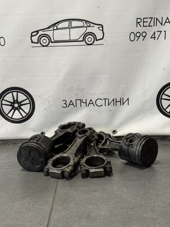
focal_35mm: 48
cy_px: 114
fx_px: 315
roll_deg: +1.7
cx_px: 85
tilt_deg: -12.8
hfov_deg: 30.2
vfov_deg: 39.7
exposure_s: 1/50
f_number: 1.78
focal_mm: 6.76
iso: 125
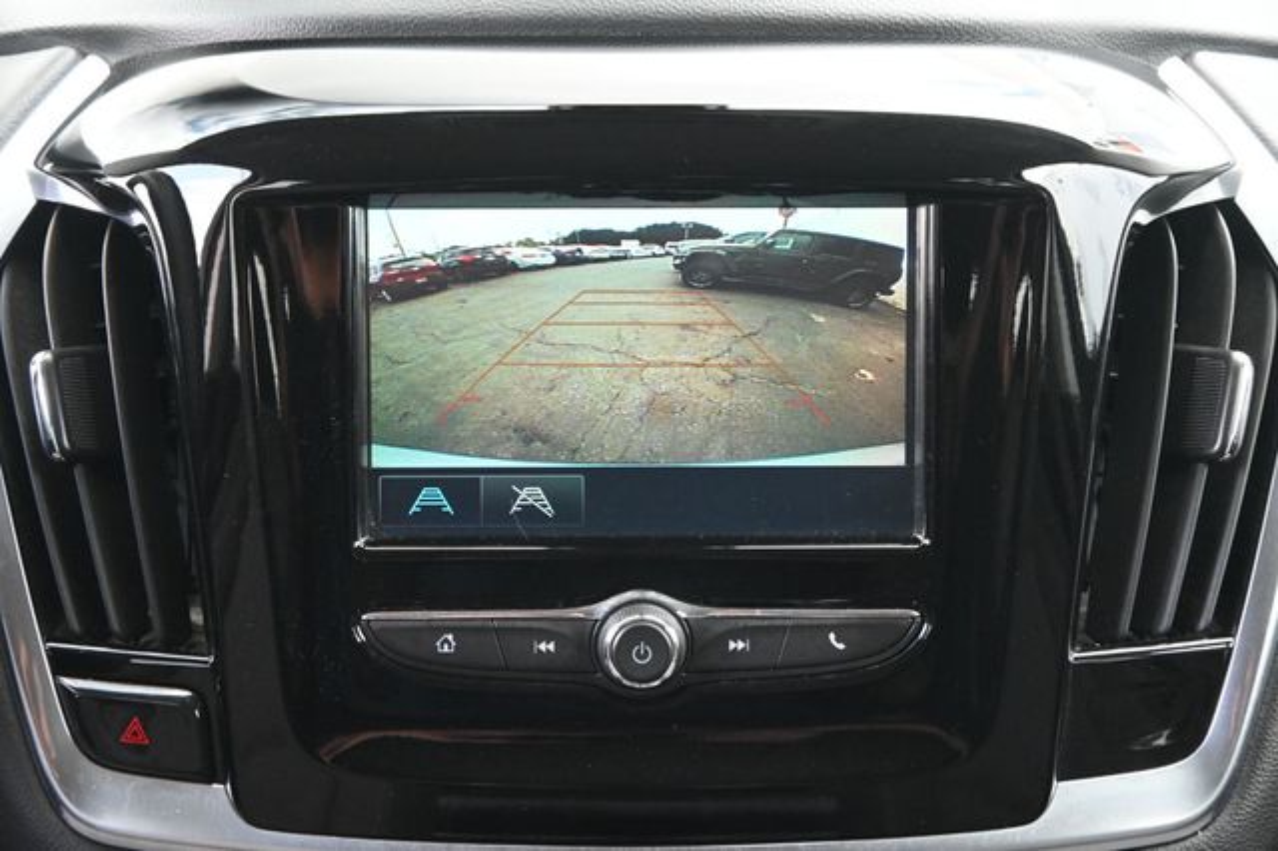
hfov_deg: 27.0
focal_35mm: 75
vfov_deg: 18.2
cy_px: 426
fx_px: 2661
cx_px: 639
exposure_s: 1/125
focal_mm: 50
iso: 3200
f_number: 6.3
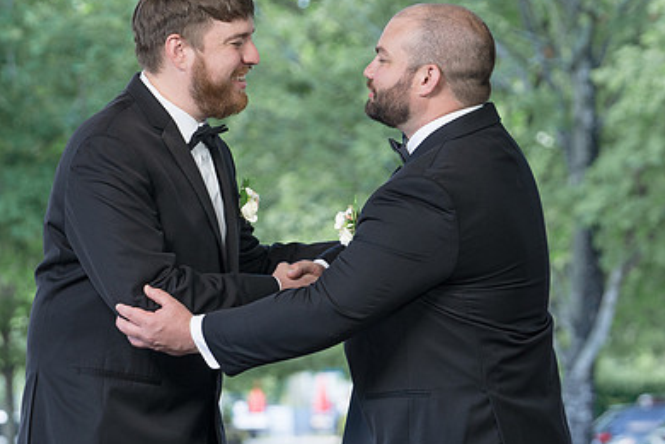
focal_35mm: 171
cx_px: 229
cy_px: 235
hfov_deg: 12.0
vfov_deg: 8.0
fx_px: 3159
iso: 250
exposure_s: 1/250
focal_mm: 104
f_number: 4
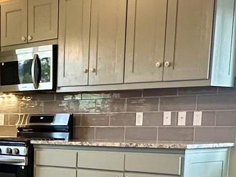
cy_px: 241
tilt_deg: -11.5
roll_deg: +0.3
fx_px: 593
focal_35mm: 87
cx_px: -17
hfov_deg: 21.5
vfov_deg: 16.0
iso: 200
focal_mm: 2.22
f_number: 2.2
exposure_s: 1/60
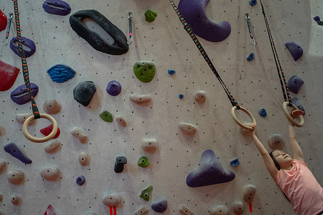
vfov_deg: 31.0
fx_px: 388
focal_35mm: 43
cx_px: 133
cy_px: 89
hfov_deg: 45.0
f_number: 1.8
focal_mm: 35
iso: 5000
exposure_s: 1/1600
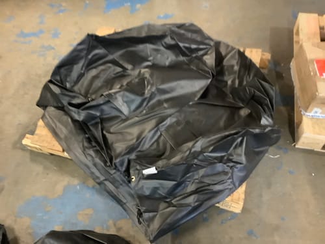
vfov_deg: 45.4
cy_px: 122
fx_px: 291
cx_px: 162
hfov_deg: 58.4
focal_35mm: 31
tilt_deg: -52.1
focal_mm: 3.3
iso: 640
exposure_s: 1/17
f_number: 2.4
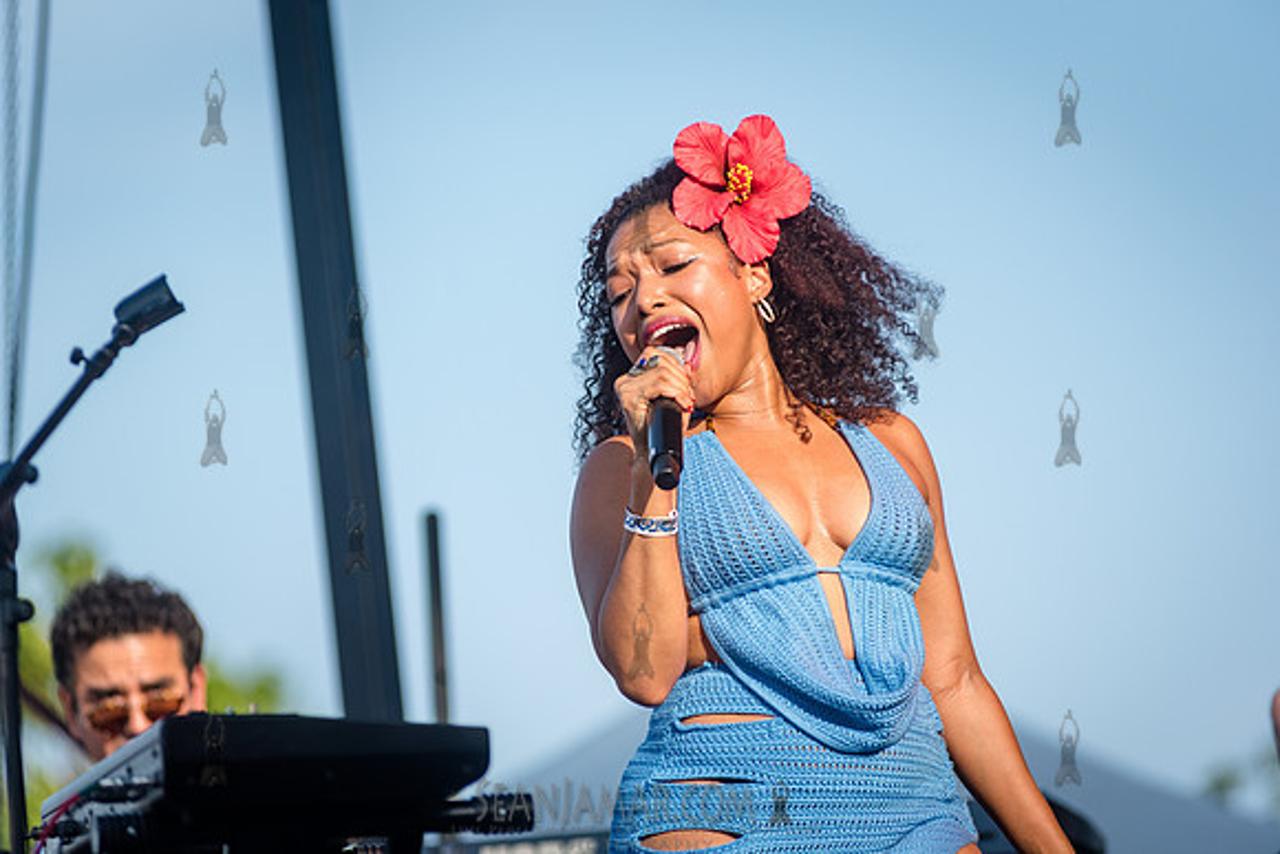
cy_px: 427
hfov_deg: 10.3
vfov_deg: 6.9
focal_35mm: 200
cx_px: 640
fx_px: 7112
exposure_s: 1/2500
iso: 320
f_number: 4
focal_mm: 200
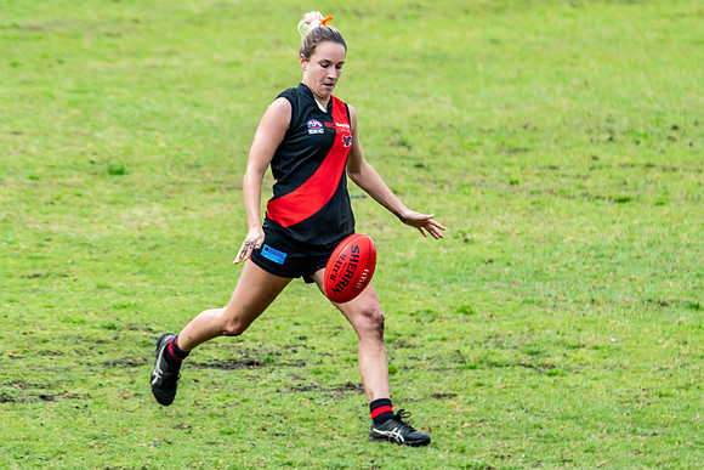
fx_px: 11383
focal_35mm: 582
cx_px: 314
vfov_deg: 2.4
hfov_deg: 3.5
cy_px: 227
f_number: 7.1
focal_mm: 350
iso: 1000
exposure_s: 1/1250
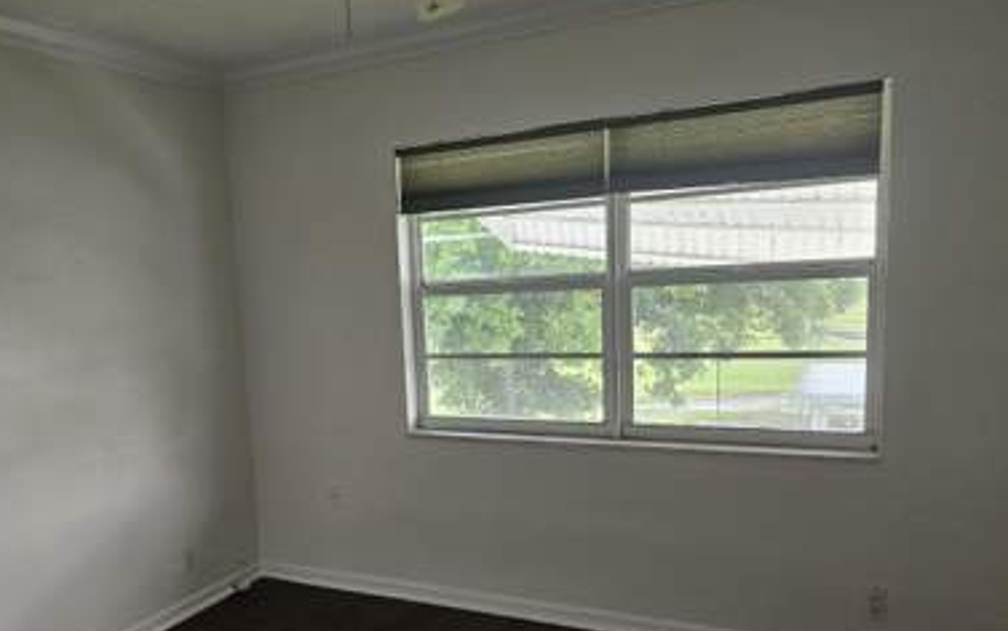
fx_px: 852
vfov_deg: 40.3
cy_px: 402
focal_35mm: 31
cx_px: 396
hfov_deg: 60.6
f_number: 1.7
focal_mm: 6.3
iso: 320
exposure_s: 1/170
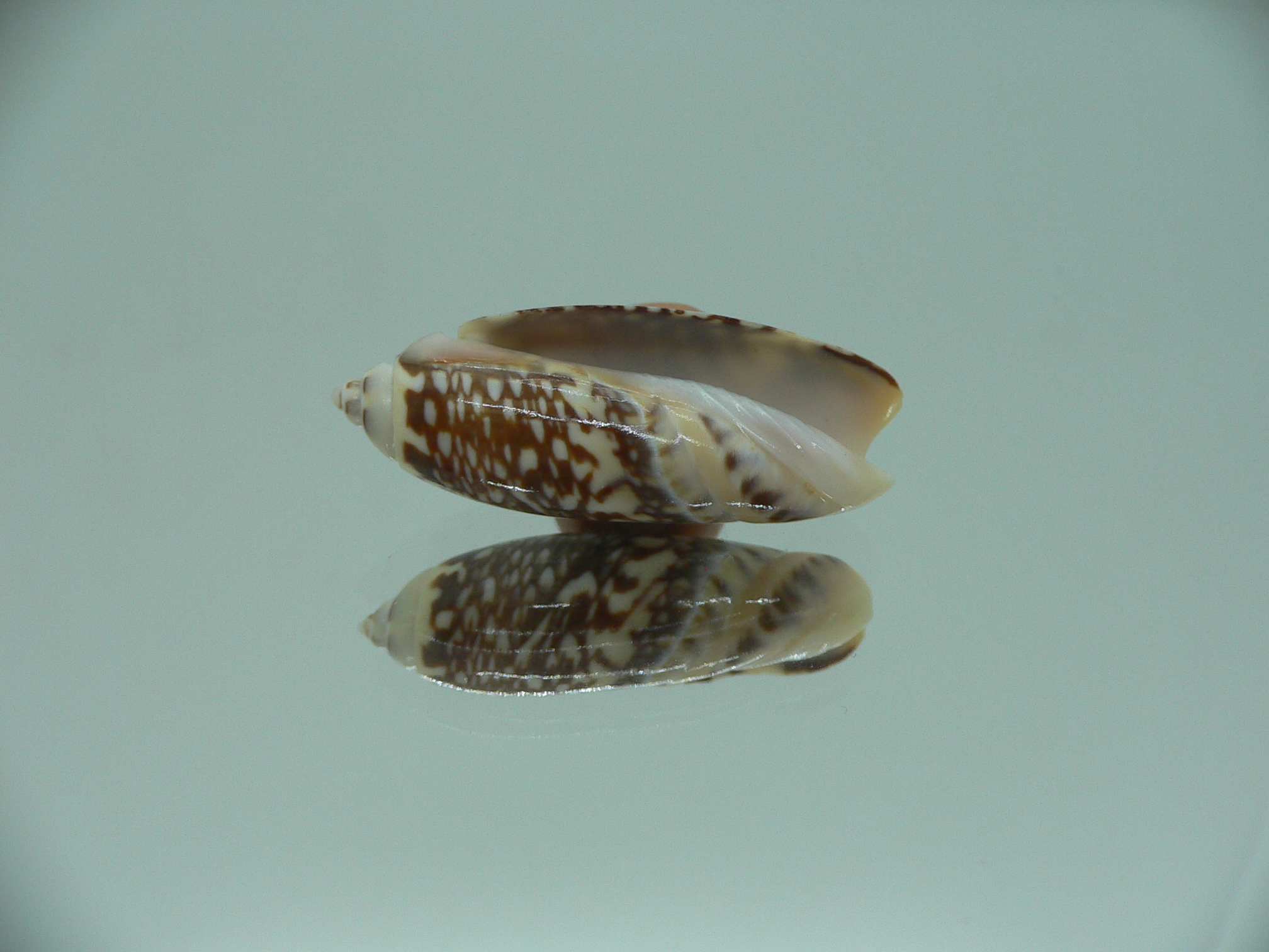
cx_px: 634
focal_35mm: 35
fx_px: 1283
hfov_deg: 52.6
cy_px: 476
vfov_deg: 40.7
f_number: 2.8
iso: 80
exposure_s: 1/60
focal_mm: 4.6
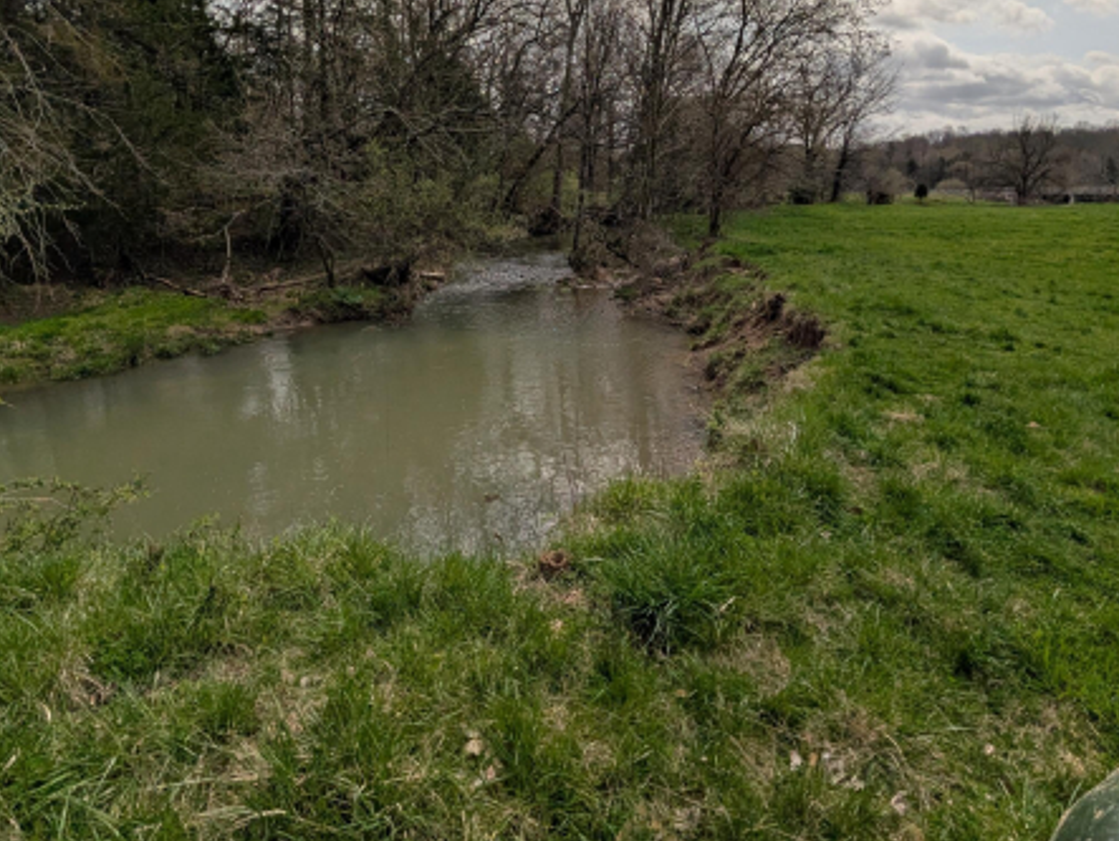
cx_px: 515
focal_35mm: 18
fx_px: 582
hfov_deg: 87.5
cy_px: 301
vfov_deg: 70.2
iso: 70
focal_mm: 2.02
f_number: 1.7
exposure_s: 1/9804
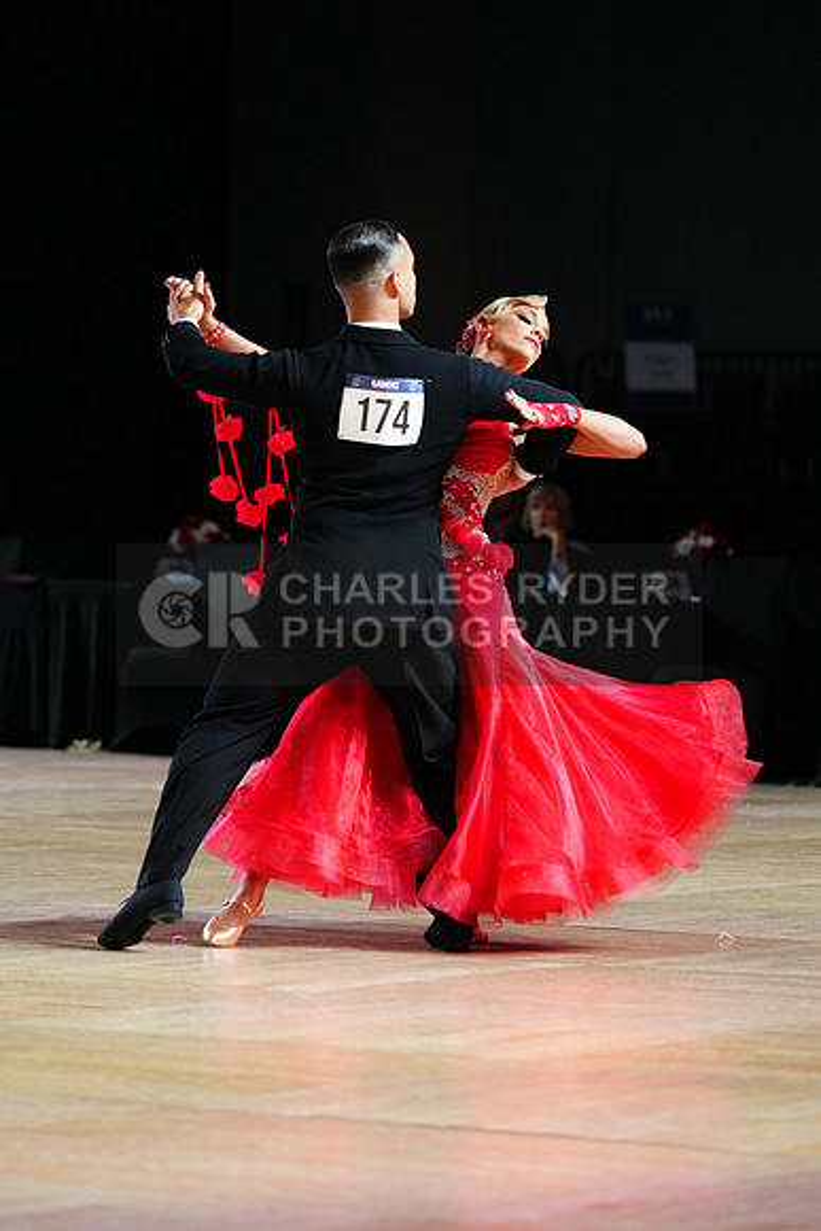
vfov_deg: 11.5
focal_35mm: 179
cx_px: 410
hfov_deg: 7.7
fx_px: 6119
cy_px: 616
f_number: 4
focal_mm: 179
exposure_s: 1/320
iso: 2500
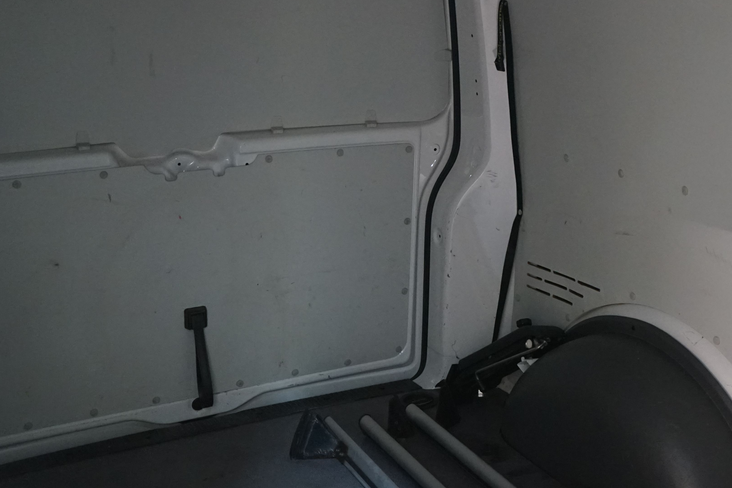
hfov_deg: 37.8
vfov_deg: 25.8
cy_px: 149
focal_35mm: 52
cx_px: 482
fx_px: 1057
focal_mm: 28
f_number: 3.5
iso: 3200
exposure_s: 1/30
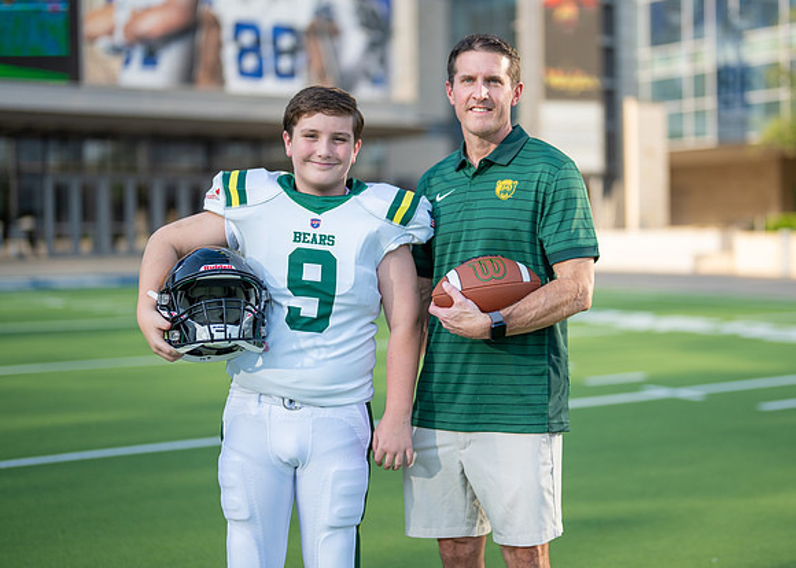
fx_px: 1399
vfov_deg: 23.0
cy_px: 266
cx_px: 470
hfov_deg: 31.7
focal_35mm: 62
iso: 100
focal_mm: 50
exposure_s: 1/3200
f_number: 1.2
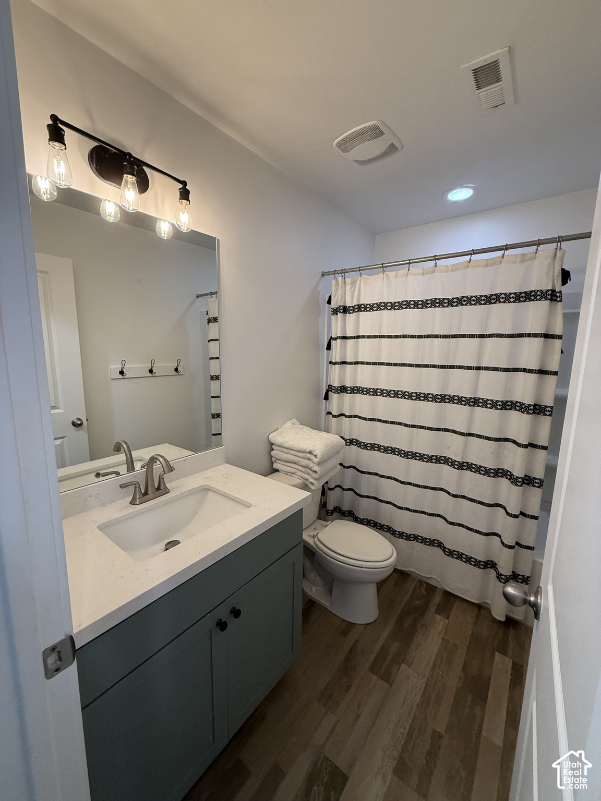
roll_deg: -1.4
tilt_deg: -9.2
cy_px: 400
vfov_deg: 102.1
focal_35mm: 14
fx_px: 324
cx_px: 300
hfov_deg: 85.7
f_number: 2.2
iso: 250
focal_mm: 2.22
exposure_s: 1/120
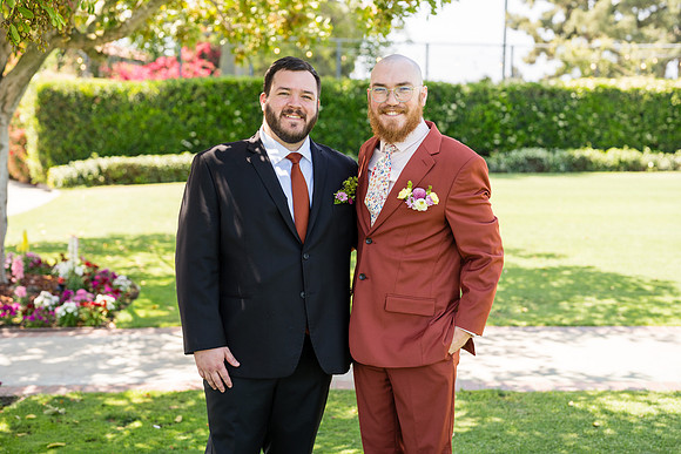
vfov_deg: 26.3
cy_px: 221
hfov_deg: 38.6
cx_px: 339
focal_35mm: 51
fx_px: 973
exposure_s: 1/640
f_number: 2.5
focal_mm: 50
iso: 100
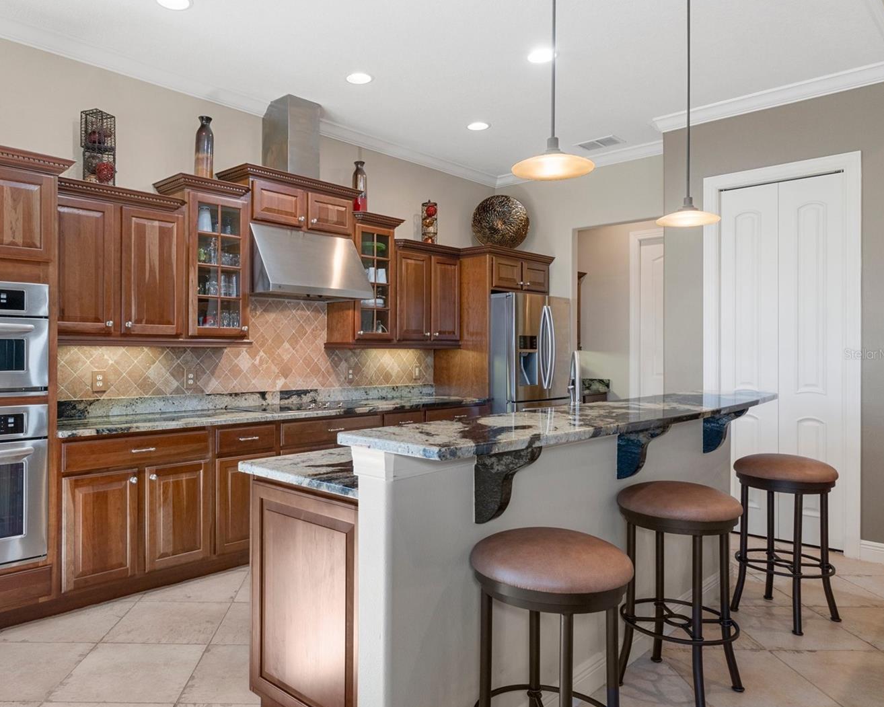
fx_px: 628
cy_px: 354
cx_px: 366
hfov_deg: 69.8
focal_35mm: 24
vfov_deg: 58.8
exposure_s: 1/3
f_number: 8
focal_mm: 14
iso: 320
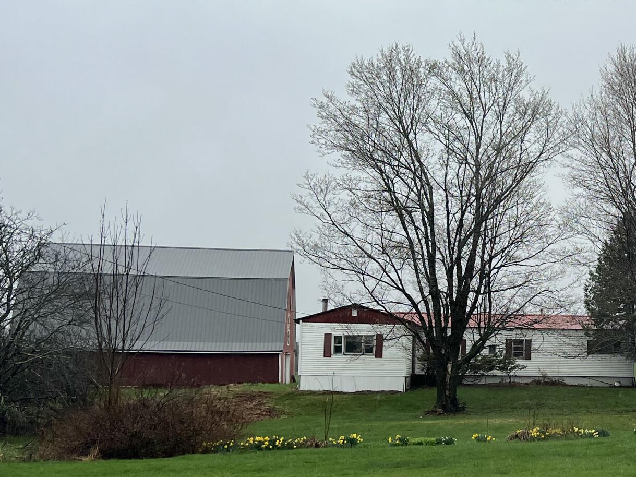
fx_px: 1176
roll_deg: -3.2
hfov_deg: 28.5
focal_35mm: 64
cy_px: 313
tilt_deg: +3.6
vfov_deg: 22.8
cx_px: 628
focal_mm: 5.7
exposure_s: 1/709
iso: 50
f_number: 1.5
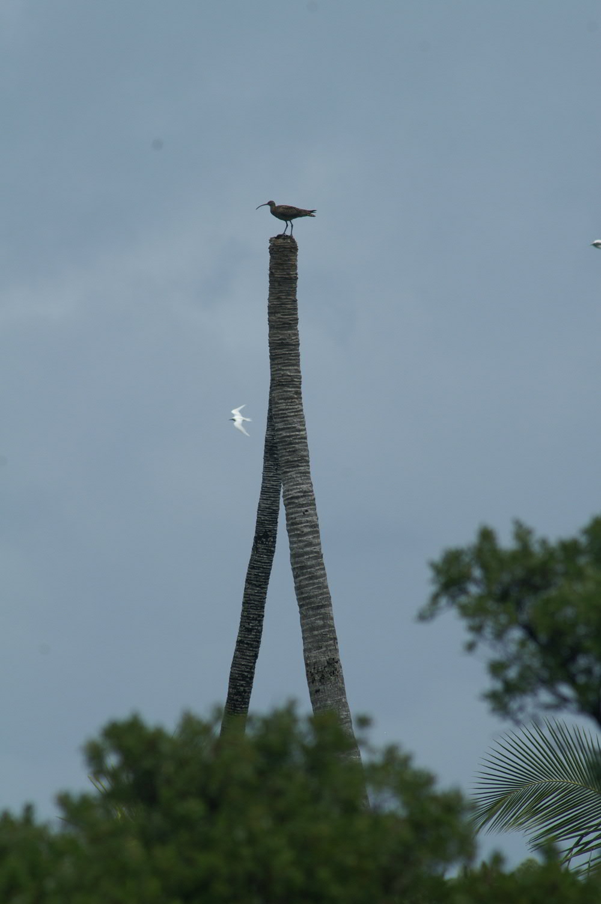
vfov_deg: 4.6
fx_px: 11289
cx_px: 300
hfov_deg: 3.0
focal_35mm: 450
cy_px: 452
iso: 100
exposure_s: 1/300
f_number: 11
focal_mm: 300
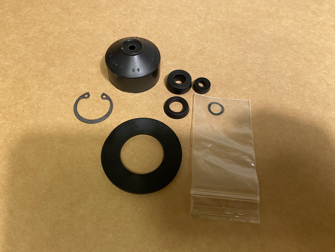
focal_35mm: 26
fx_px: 252
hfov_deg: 67.3
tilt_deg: -59.8
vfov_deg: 53.1
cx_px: 168
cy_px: 126
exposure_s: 1/50
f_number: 1.8
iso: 160
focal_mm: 4.25
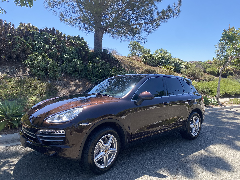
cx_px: 120
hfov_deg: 67.3
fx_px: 180
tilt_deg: -3.3
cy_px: 90
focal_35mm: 26
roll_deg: +1.4
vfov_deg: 53.1
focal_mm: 4.25
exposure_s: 1/1103
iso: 32
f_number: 1.8
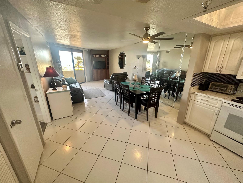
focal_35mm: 14
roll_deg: +0.3
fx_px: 98
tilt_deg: -18.2
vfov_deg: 85.7
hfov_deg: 102.1
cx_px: 122
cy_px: 92
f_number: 2.2
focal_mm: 2.22
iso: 250
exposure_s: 1/120
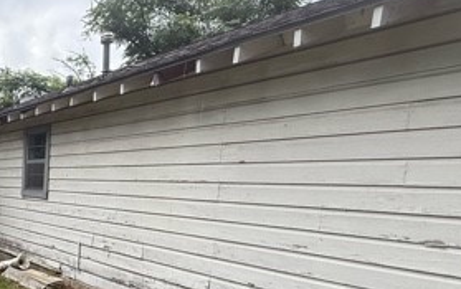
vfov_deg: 36.5
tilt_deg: -3.6
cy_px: 216
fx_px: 428
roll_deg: -1.9
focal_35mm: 34
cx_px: -59
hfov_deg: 42.7
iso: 64
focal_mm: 2.22
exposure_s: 1/197
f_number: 2.2
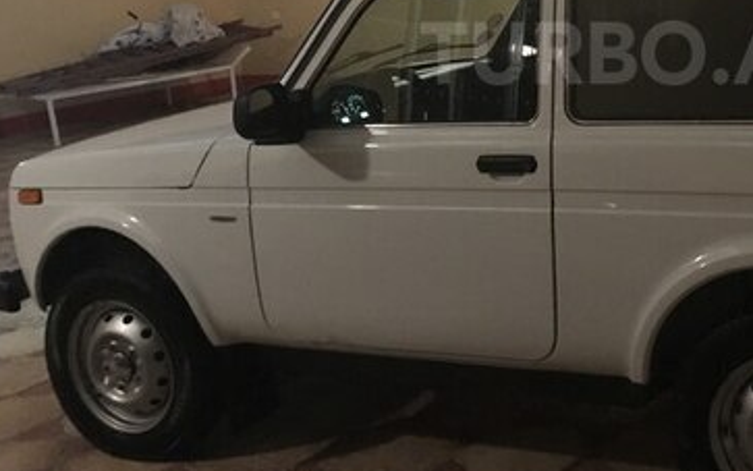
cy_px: 53
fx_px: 1108
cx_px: 633
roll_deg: +3.8
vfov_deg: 23.4
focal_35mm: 54
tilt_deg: -6.6
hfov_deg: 35.9
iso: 125
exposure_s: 1/4
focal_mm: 3.99
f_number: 1.8
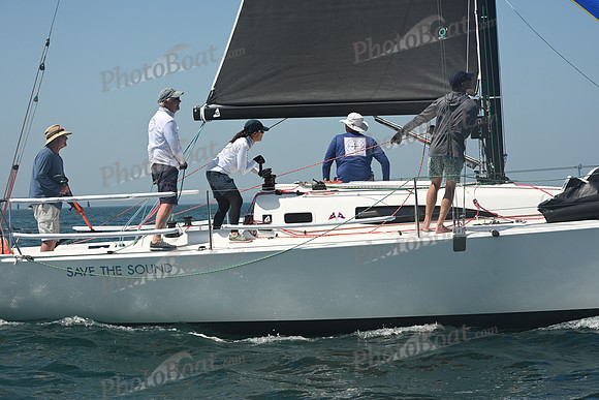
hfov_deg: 20.4
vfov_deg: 13.7
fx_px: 1664
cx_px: 300
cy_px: 200
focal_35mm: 100
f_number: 11
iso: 320
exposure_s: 1/1000
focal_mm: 100
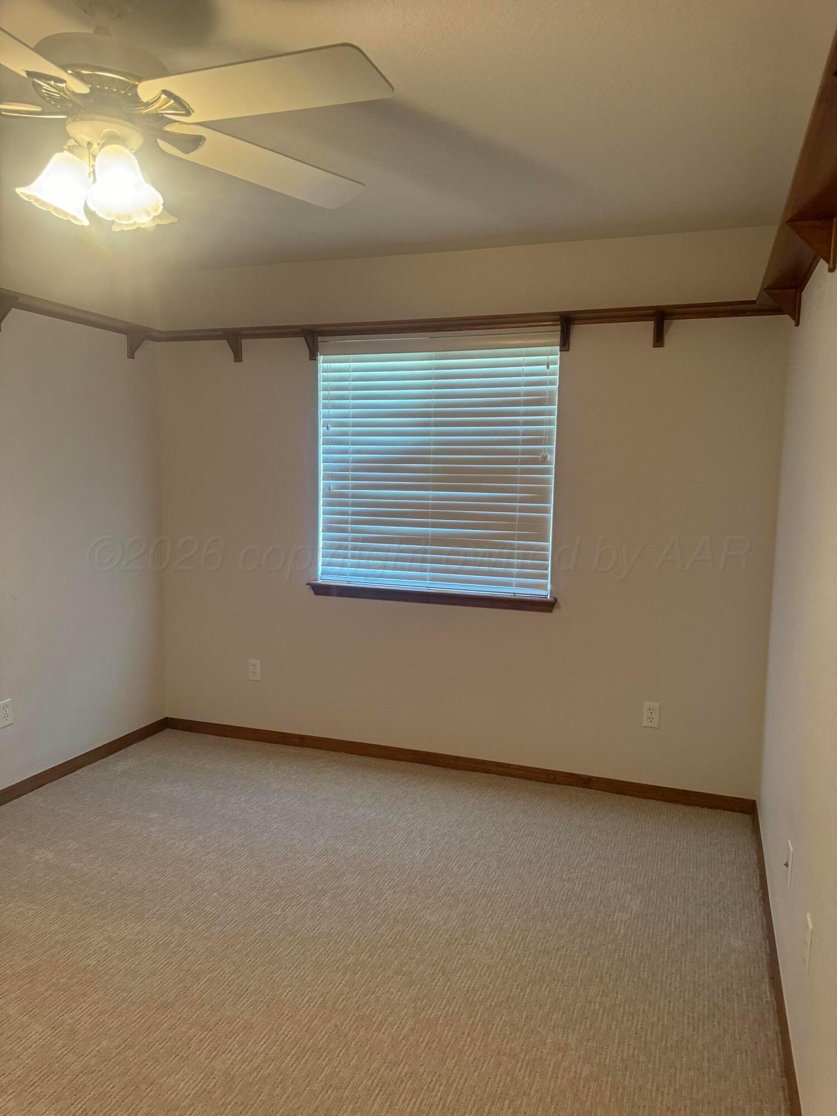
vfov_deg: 71.6
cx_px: 418
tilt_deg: -7.5
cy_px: 558
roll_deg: -0.6
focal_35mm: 24
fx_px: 774
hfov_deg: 56.8
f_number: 1.78
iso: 320
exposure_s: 1/60
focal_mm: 6.76
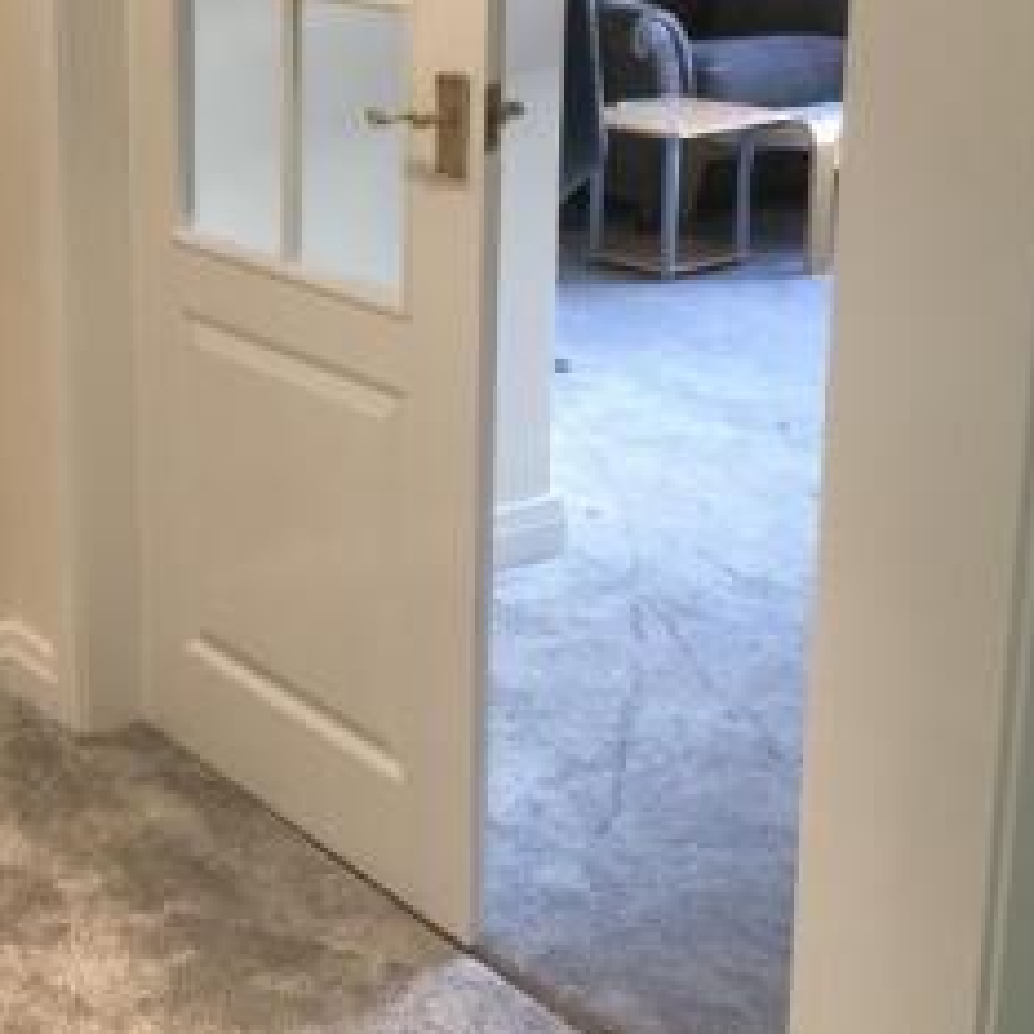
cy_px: 397
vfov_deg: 26.8
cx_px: -69
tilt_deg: -16.7
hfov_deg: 25.2
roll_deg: +1.3
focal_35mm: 64
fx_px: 2163
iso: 80
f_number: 2.2
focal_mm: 4.15
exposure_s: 1/33
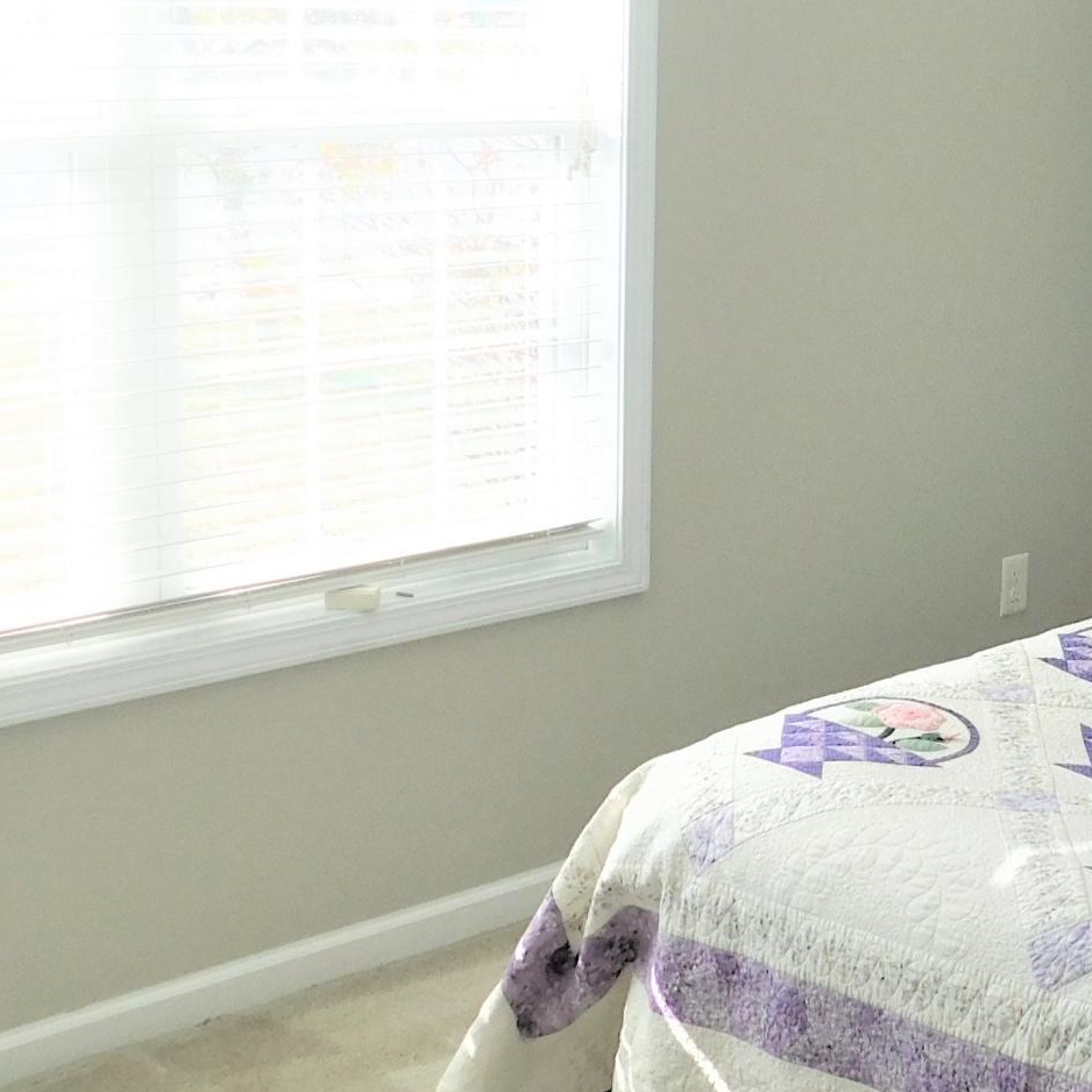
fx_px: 2320
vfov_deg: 26.3
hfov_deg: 25.4
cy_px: 342
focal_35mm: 65
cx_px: 1055
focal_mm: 4
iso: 125
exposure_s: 1/250
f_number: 3
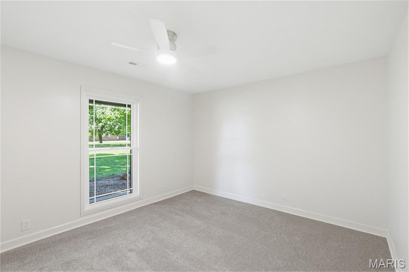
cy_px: 136
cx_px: 204
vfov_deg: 73.7
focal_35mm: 16
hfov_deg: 96.8
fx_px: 182
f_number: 6.3
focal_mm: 16
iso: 200
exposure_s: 1/2
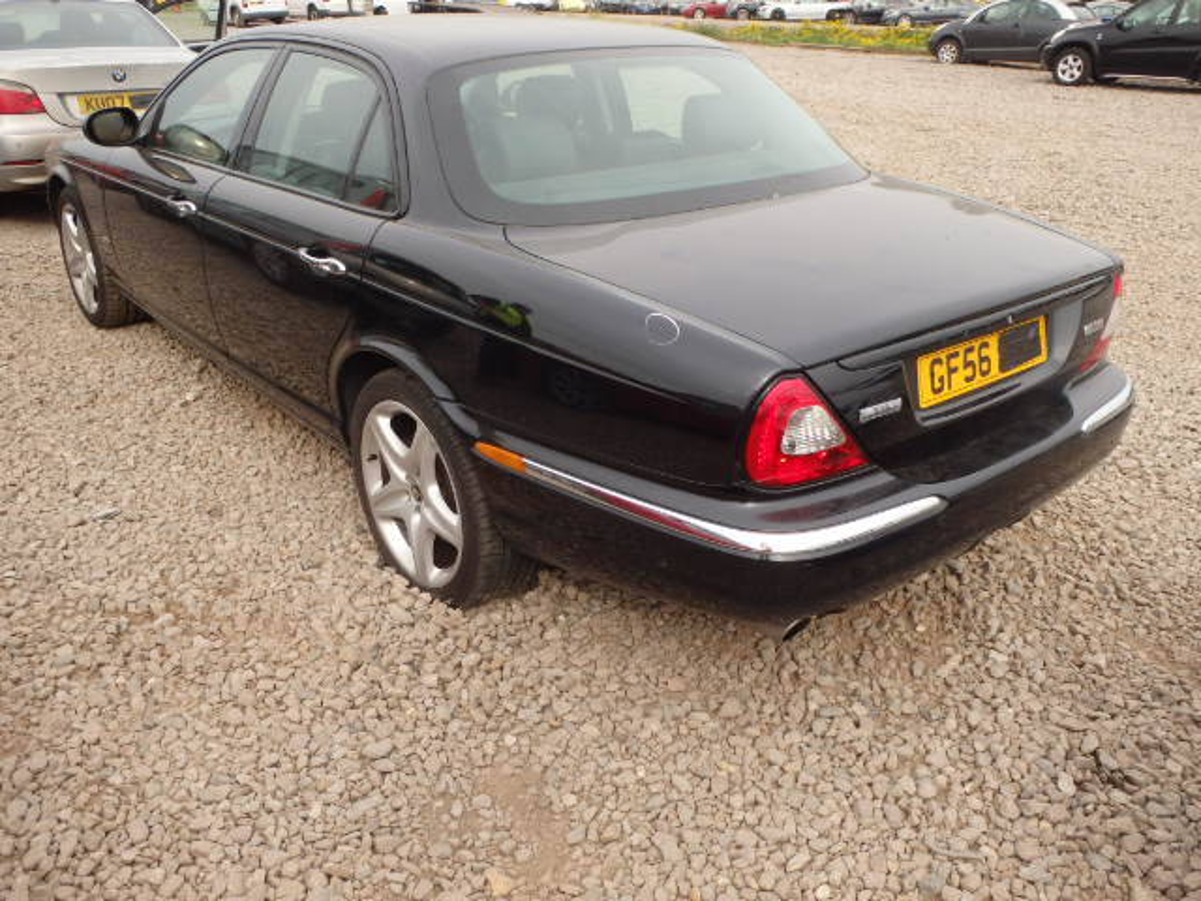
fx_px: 1041
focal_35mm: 30
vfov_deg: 46.8
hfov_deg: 60.0
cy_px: 450
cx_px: 600
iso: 125
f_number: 4.1
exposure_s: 1/320
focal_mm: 5.4
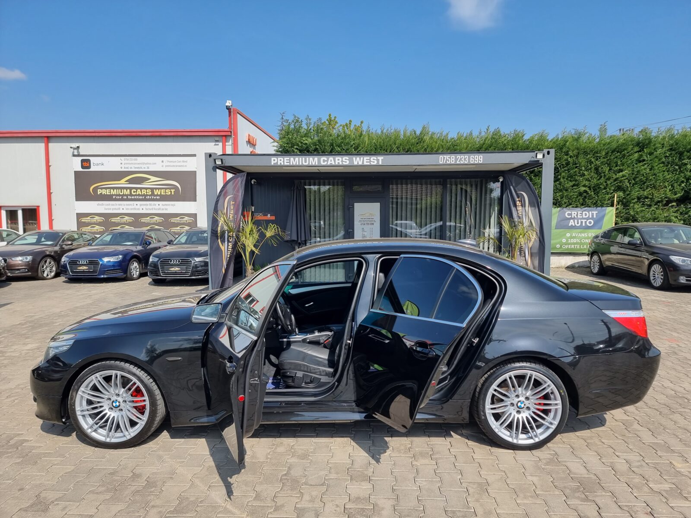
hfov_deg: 71.6
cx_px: 346
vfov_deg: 56.8
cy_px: 259
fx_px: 479
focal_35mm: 24
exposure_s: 1/662
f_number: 1.8
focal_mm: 6.7
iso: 50
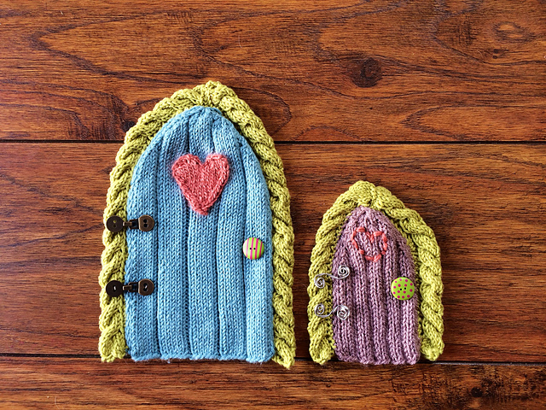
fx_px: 473
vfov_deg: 46.8
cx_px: 273
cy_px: 205
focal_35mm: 30
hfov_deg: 60.0
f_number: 2.2
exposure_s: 1/60
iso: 40
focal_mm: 4.12
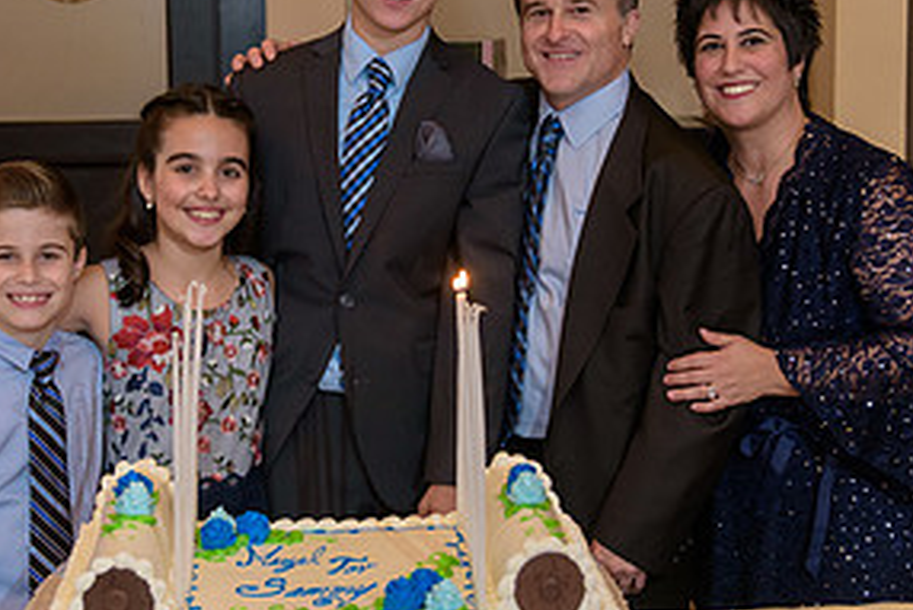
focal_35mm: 77
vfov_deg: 17.7
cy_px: 260
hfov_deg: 26.3
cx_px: 428
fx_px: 1954
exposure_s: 1/125
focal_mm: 38
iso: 1600
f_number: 3.2
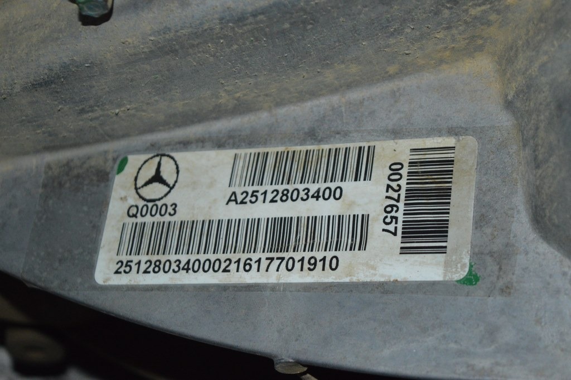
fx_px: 1307
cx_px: 286
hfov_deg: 24.6
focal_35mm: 82
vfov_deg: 16.5
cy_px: 190
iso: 1800
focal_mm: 55
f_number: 5.6
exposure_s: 1/60
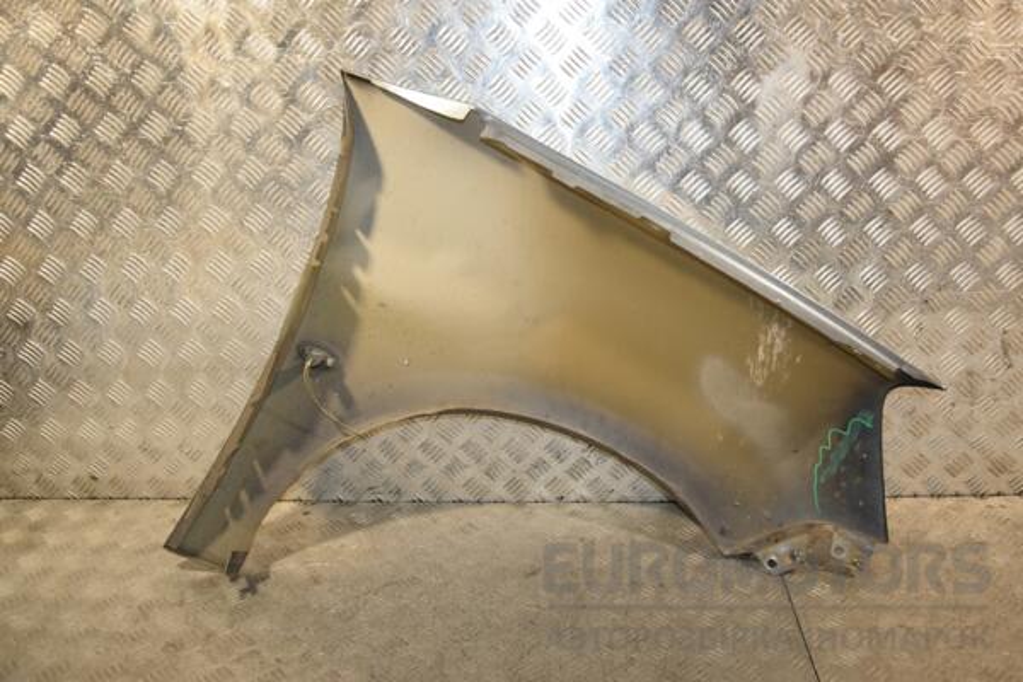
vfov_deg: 41.7
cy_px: 341
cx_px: 512
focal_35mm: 32
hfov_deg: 59.5
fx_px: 895
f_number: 5
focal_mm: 21
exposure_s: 1/200
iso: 800
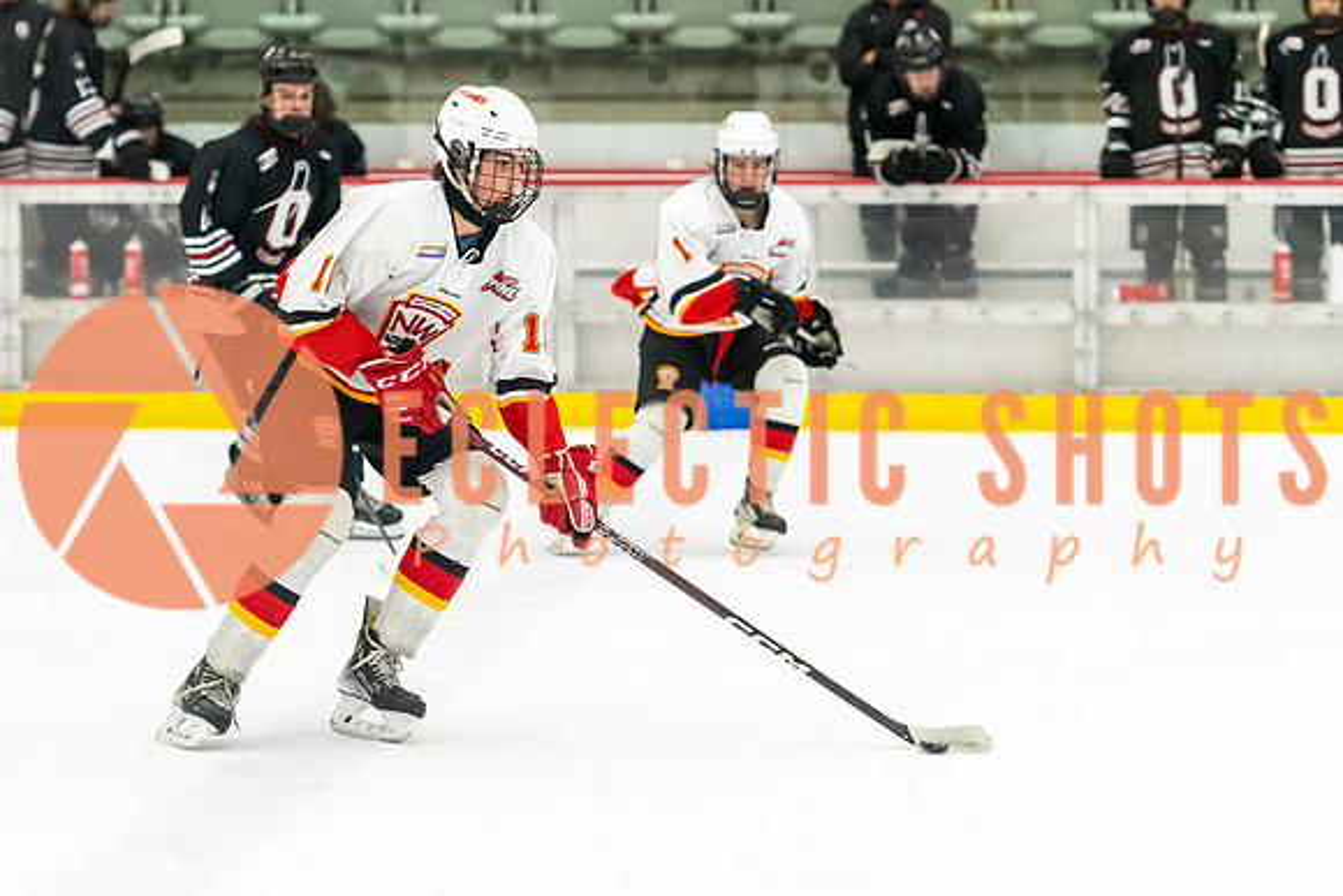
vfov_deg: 7.3
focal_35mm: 187
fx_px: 6989
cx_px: 436
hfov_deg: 11.0
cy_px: 448
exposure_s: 1/640
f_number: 2.8
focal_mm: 125
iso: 3200
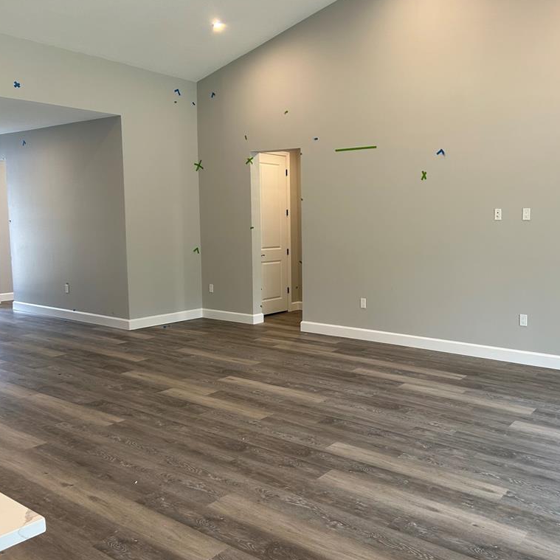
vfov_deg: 52.5
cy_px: 278
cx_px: 367
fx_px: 567
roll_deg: +0.3
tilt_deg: -2.9
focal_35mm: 31
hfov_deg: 51.7
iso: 64
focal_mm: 5.7
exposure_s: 1/60
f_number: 1.5
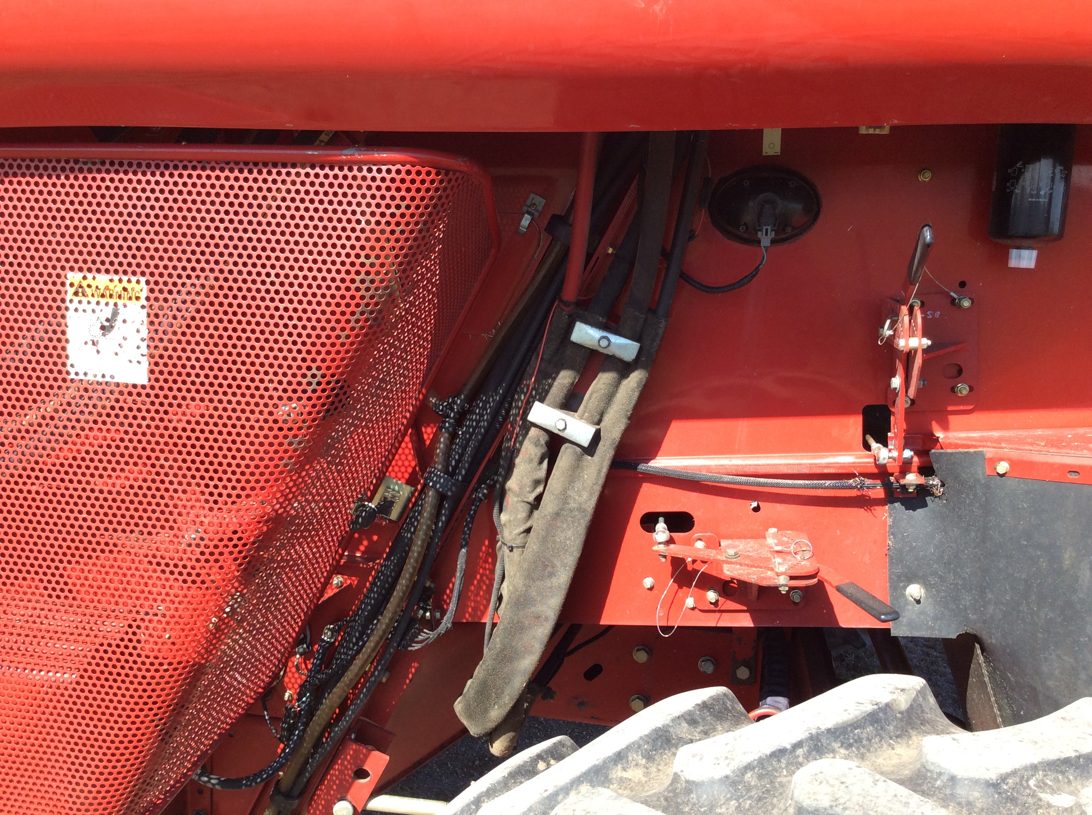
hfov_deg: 56.9
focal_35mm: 32
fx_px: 1008
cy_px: 408
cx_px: 546
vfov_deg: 44.1
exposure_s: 1/376
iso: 32
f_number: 2.4
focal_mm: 3.3
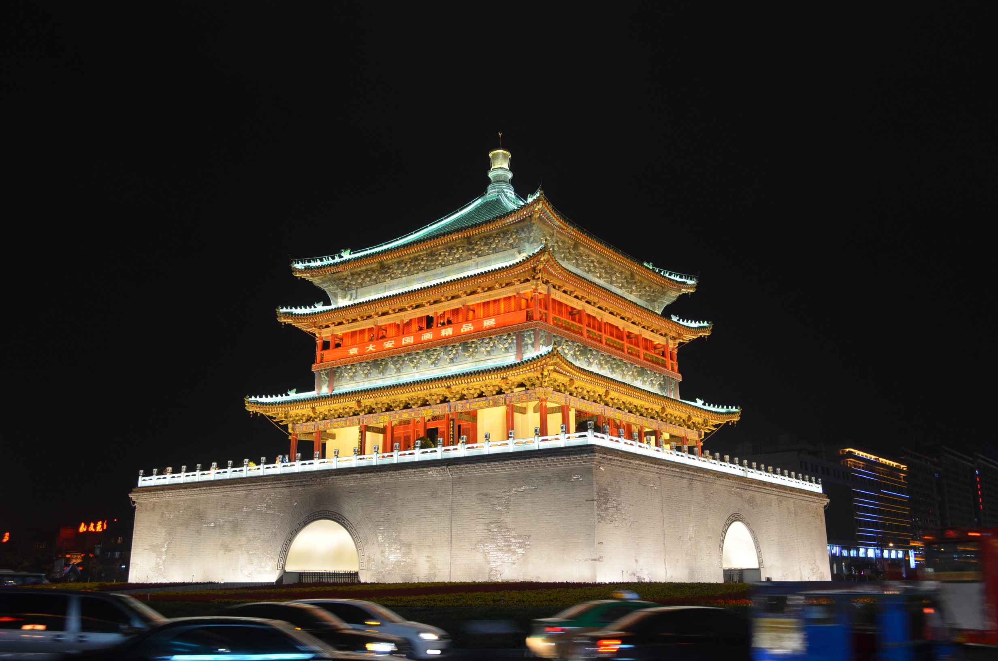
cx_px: 499
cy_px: 330
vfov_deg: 36.7
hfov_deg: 53.2
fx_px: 996
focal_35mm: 36
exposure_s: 1/15
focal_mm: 24
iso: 800
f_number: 6.3
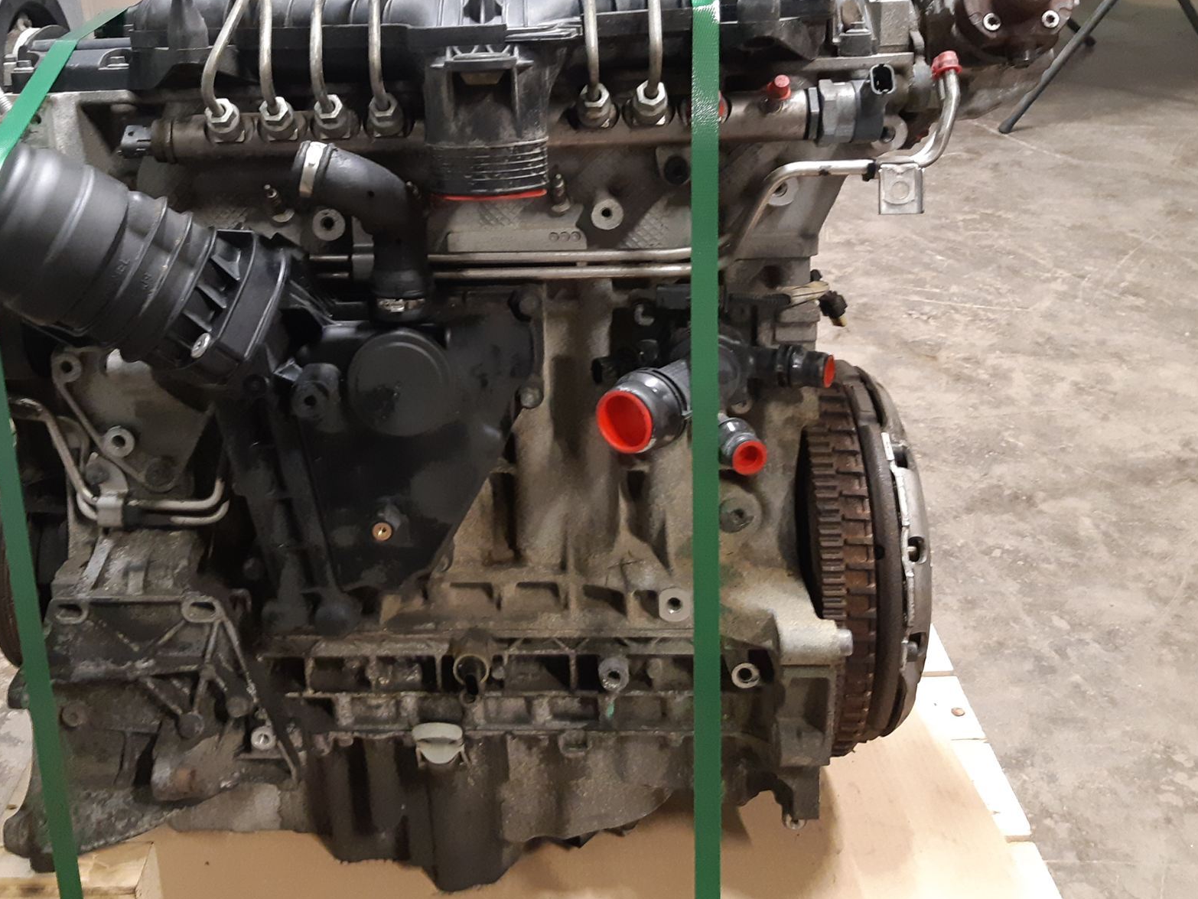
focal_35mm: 34
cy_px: 327
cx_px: 448
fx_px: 1177
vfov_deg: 41.4
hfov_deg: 53.4
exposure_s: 1/25
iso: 250
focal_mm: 3.93
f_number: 1.7
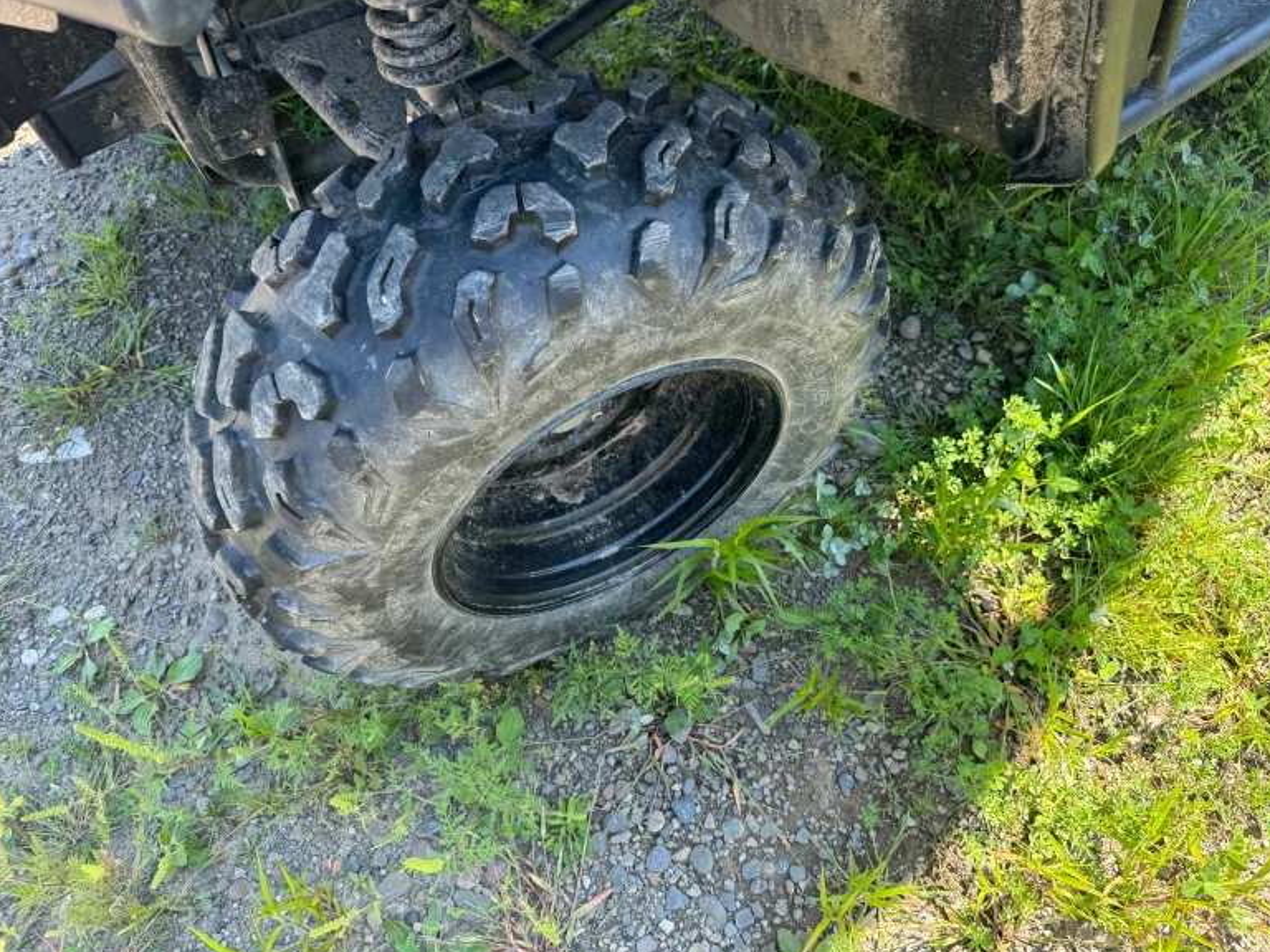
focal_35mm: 25
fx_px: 917
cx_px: 658
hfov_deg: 69.4
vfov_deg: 54.9
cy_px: 464
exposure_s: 1/422
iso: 80
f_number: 1.78
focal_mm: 6.76
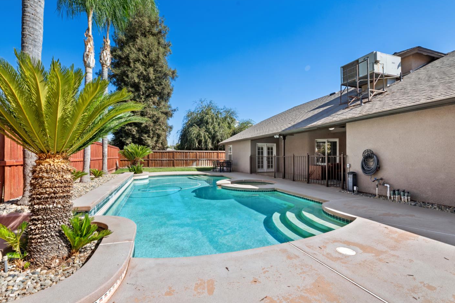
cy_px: 148
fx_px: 189
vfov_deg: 77.2
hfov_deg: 100.4
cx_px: 221
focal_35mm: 15
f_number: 9
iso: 250
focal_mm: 14
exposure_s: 1/100
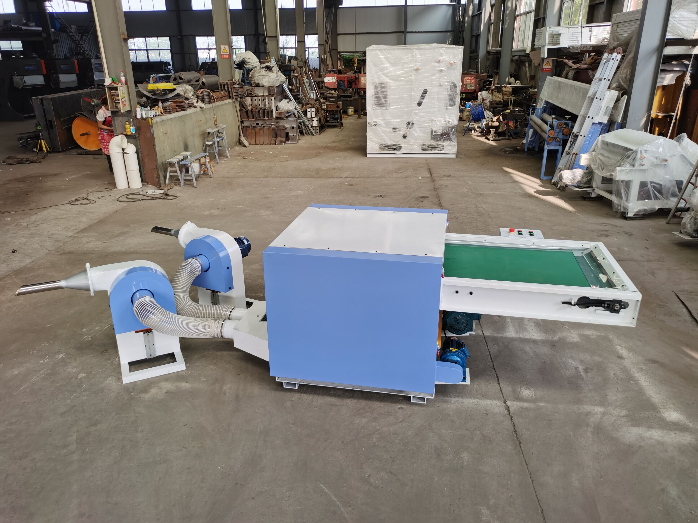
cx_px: 349
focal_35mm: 27
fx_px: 544
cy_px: 262
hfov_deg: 65.3
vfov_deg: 51.4
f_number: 1.8
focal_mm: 5.58
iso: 50
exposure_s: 1/328
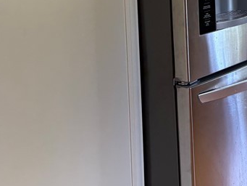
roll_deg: +1.0
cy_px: -44
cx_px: 340
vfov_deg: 17.9
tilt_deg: -6.6
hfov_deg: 21.9
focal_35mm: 78
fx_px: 557
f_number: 1.6
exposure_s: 1/120
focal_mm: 5.96
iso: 125
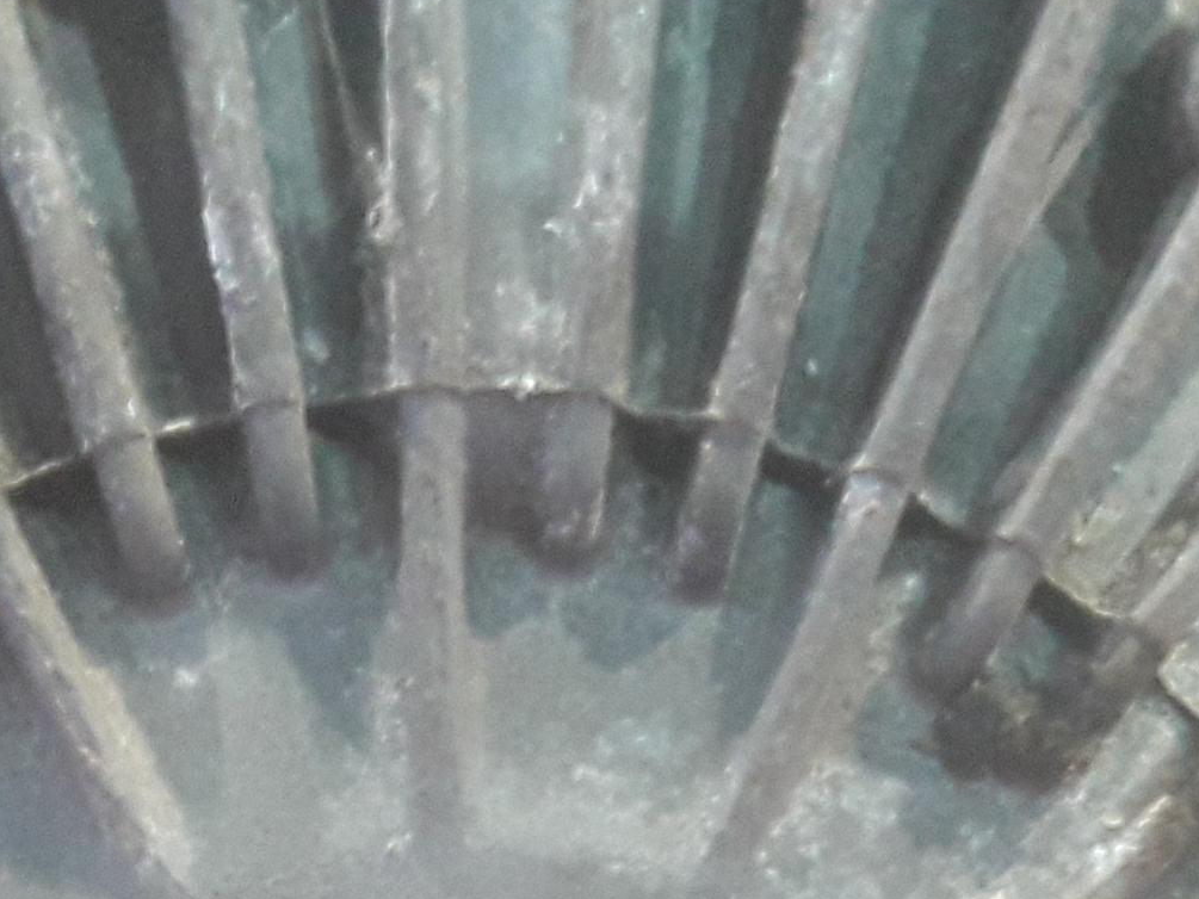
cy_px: 1451
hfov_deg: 17.1
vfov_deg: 12.1
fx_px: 3984
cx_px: 419
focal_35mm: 115
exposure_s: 1/17
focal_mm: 3.7
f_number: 1.9
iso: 250
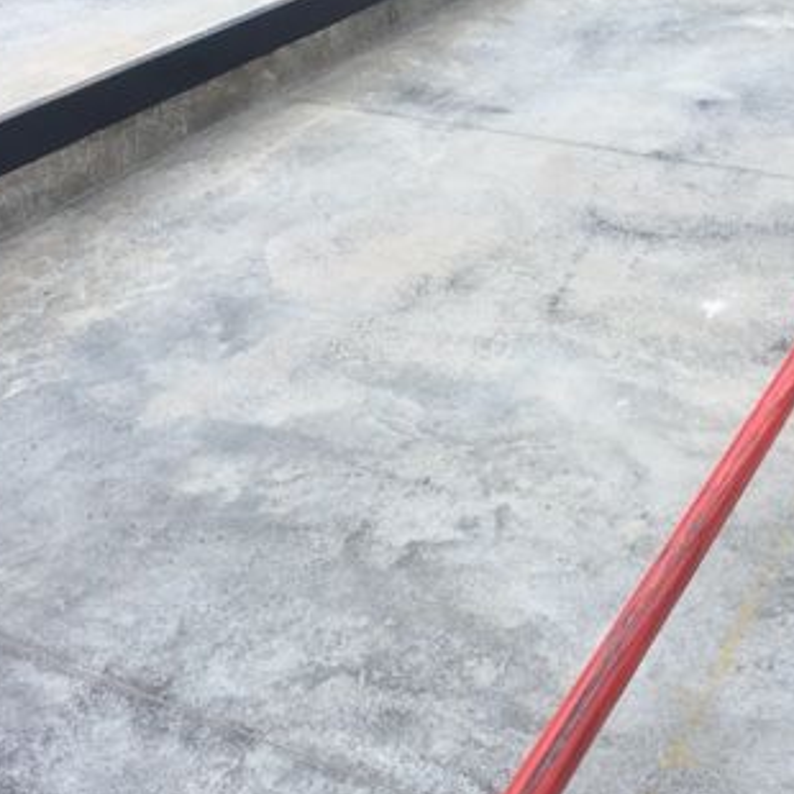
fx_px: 1375
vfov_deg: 32.1
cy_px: 318
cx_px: 535
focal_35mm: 53
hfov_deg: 31.9
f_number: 2.2
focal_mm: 4.15
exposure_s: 1/1099
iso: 25
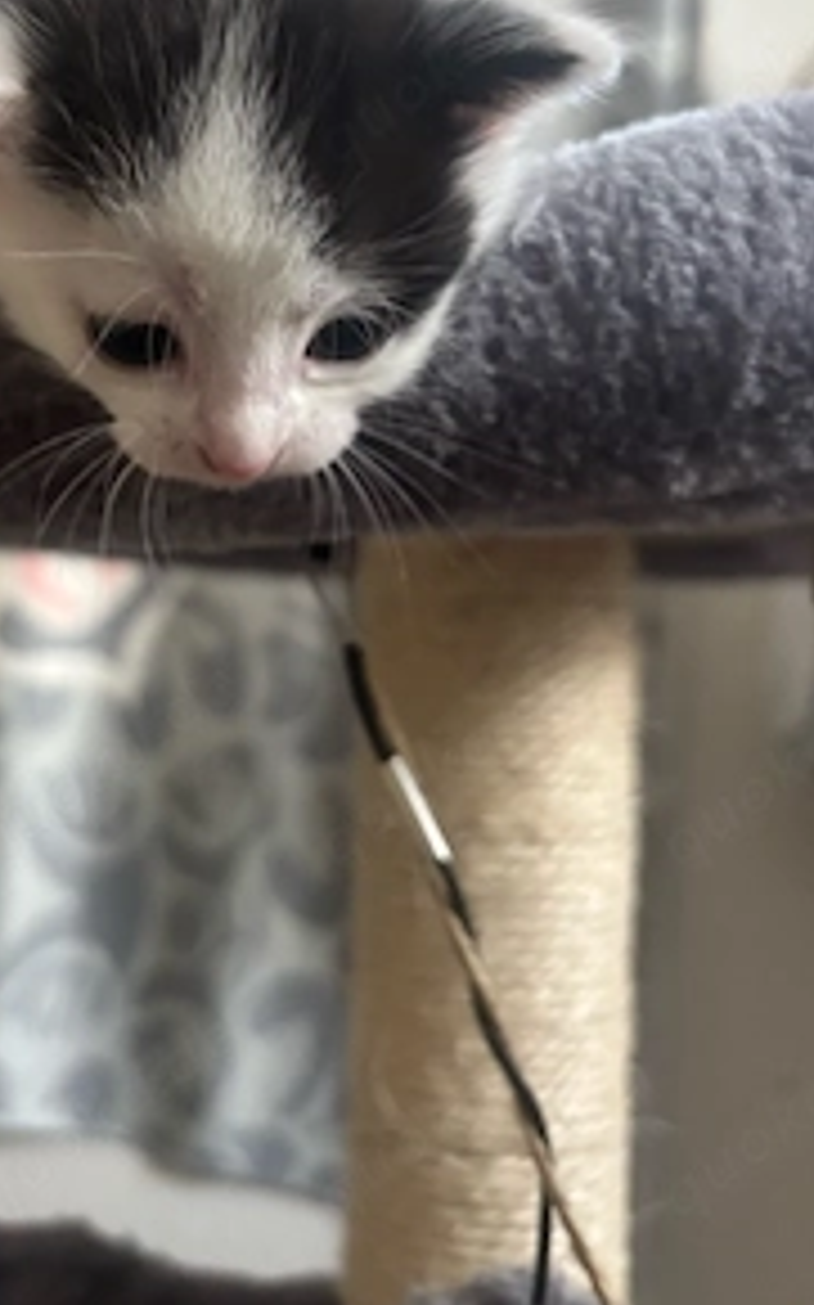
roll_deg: -4.5
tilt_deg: +7.2
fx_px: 1350
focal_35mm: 38
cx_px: 202
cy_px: 464
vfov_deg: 50.9
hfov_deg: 32.9
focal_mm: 5.96
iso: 320
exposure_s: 1/60
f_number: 1.6
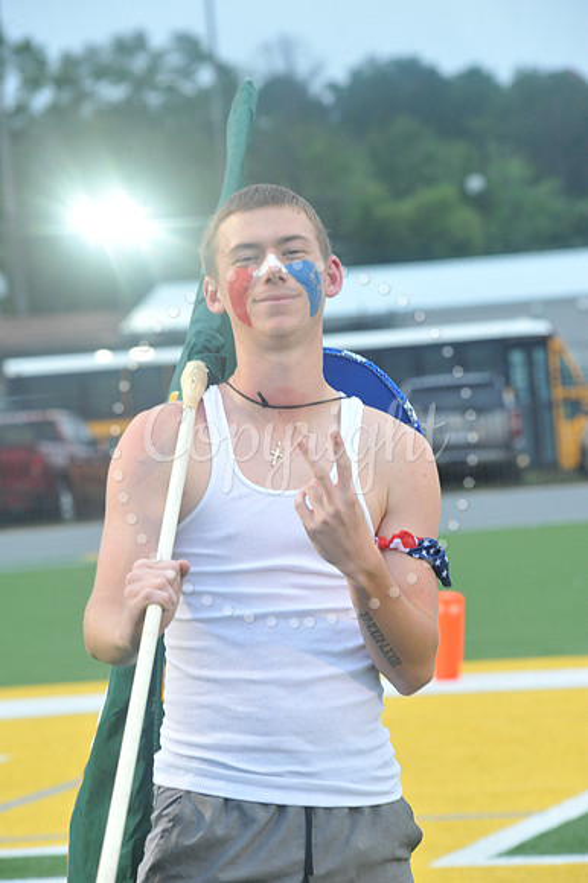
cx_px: 294
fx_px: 3556
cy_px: 442
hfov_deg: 9.5
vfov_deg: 14.2
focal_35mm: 145
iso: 2500
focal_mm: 145
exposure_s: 1/80
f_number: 9
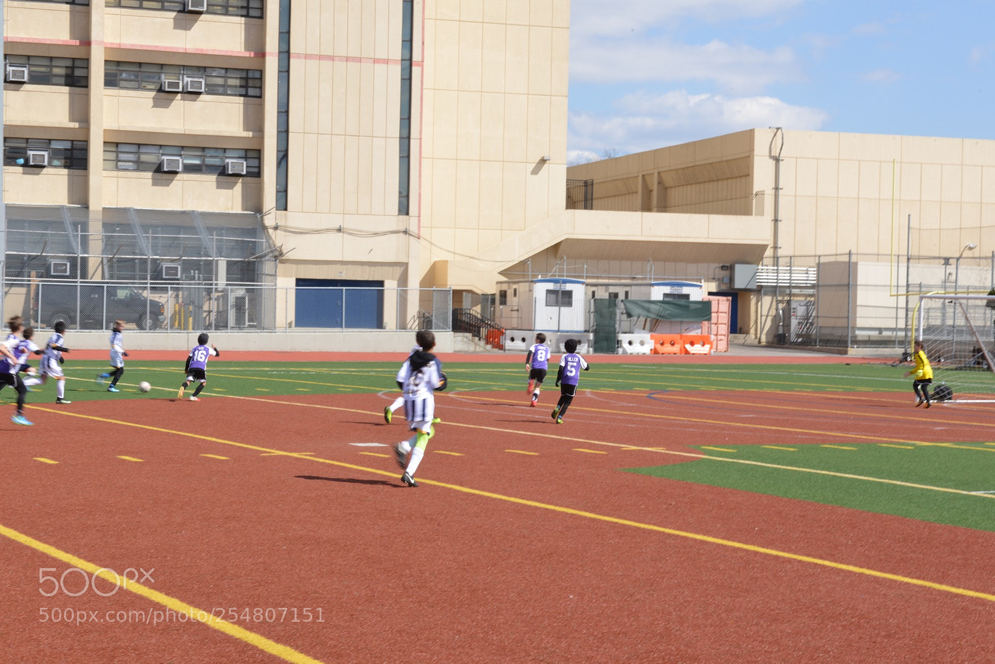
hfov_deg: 28.8
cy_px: 332
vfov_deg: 19.5
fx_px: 1935
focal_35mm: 70
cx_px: 498
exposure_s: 1/50
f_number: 22
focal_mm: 70
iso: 160
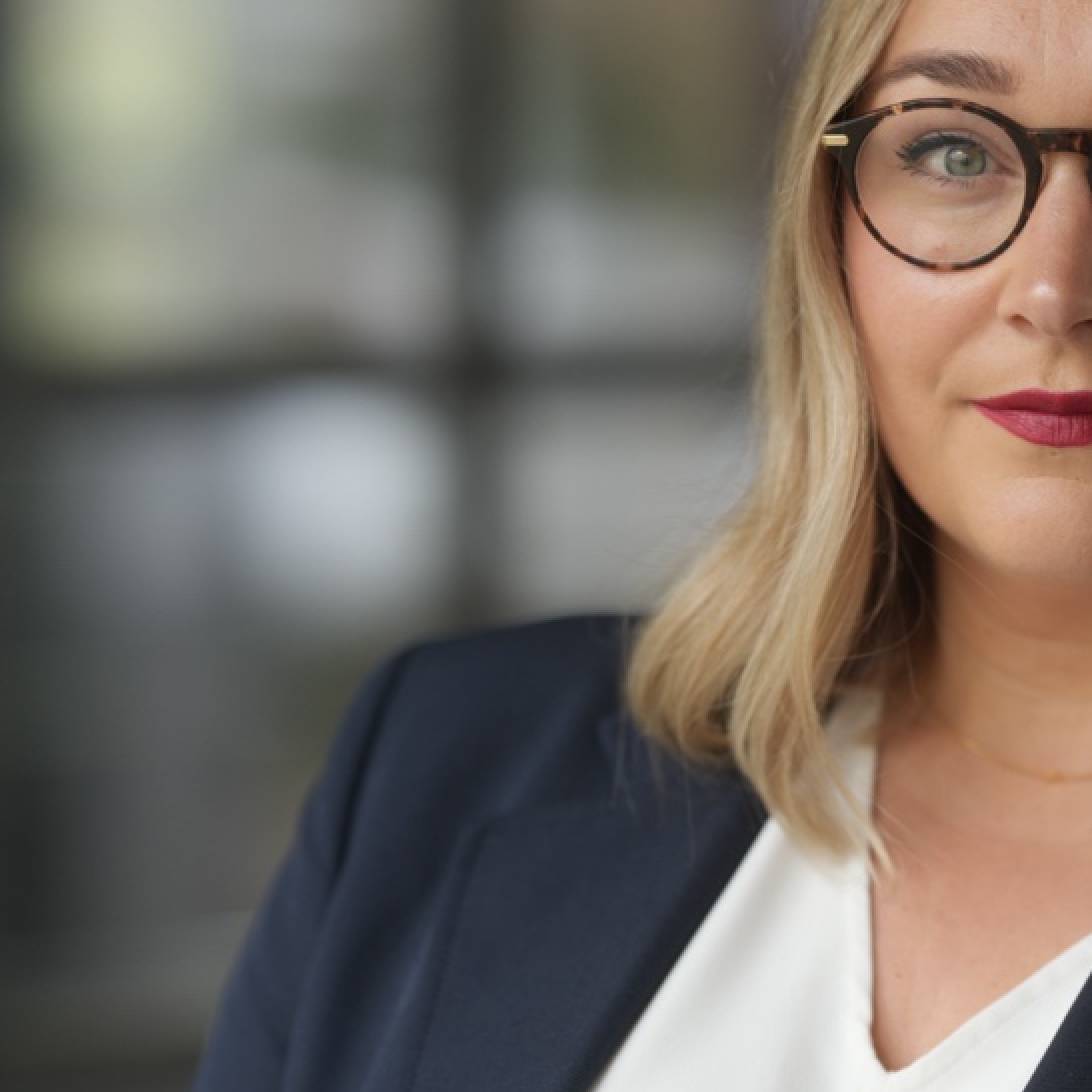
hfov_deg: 8.9
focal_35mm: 196
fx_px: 6995
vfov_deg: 8.9
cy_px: 396
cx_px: 936
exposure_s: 1/100
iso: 100
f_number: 2
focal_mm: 105
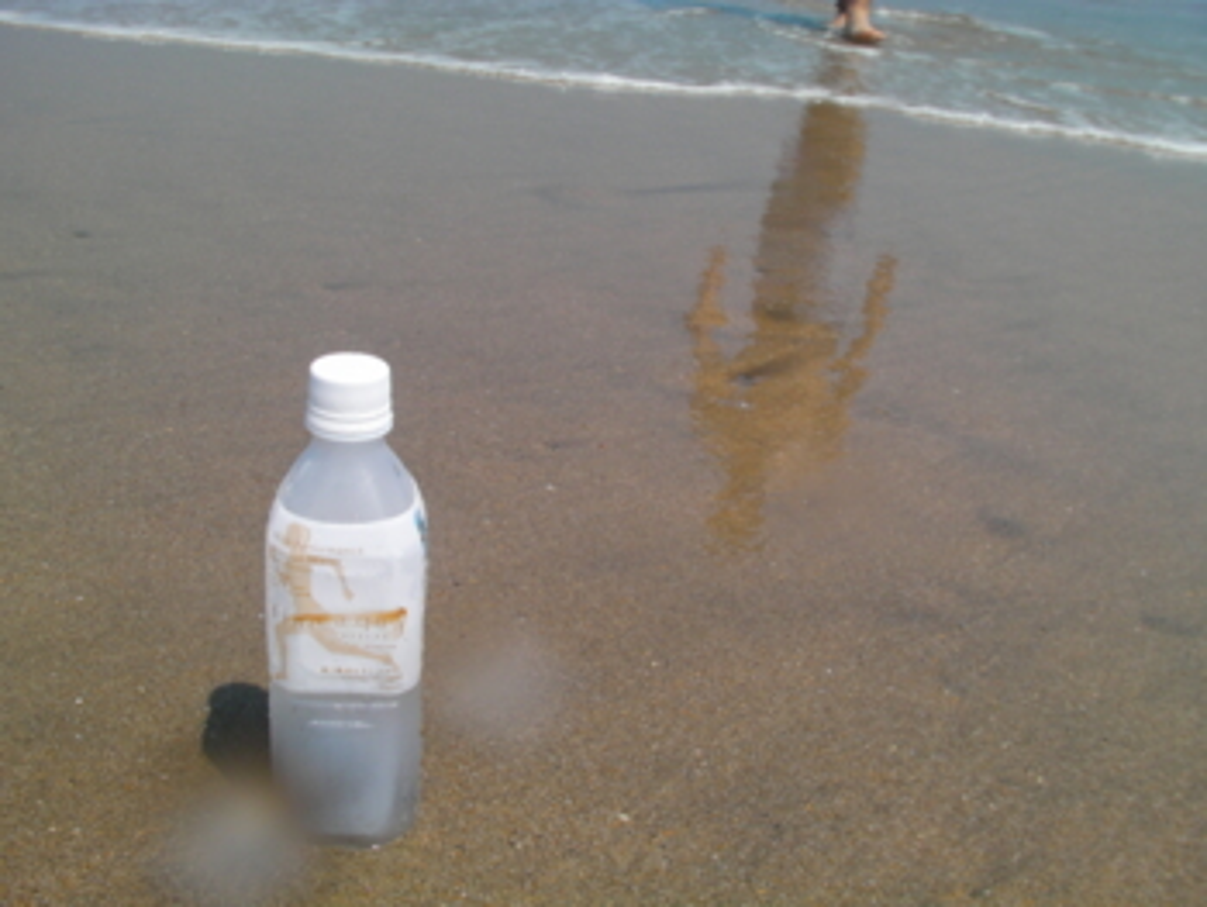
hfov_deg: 48.9
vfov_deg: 37.8
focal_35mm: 38
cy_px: 454
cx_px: 604
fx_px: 1326
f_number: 5.6
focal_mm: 6.3
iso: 50
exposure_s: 1/343
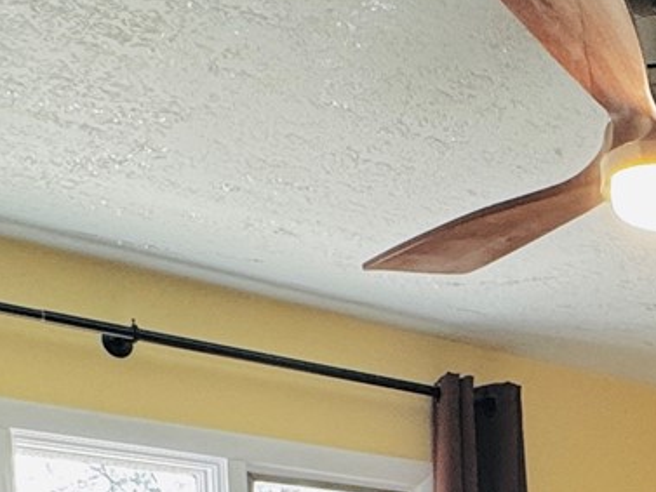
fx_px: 1441
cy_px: 902
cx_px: 806
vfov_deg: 16.2
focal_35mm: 76
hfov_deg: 23.3
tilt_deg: -7.0
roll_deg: +0.1
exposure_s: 1/60
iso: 160
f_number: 2.2
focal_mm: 2.22
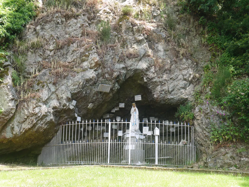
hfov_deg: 32.2
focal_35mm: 60
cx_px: 124
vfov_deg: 24.4
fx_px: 432
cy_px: 94
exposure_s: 1/100
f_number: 5.6
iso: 160
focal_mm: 30
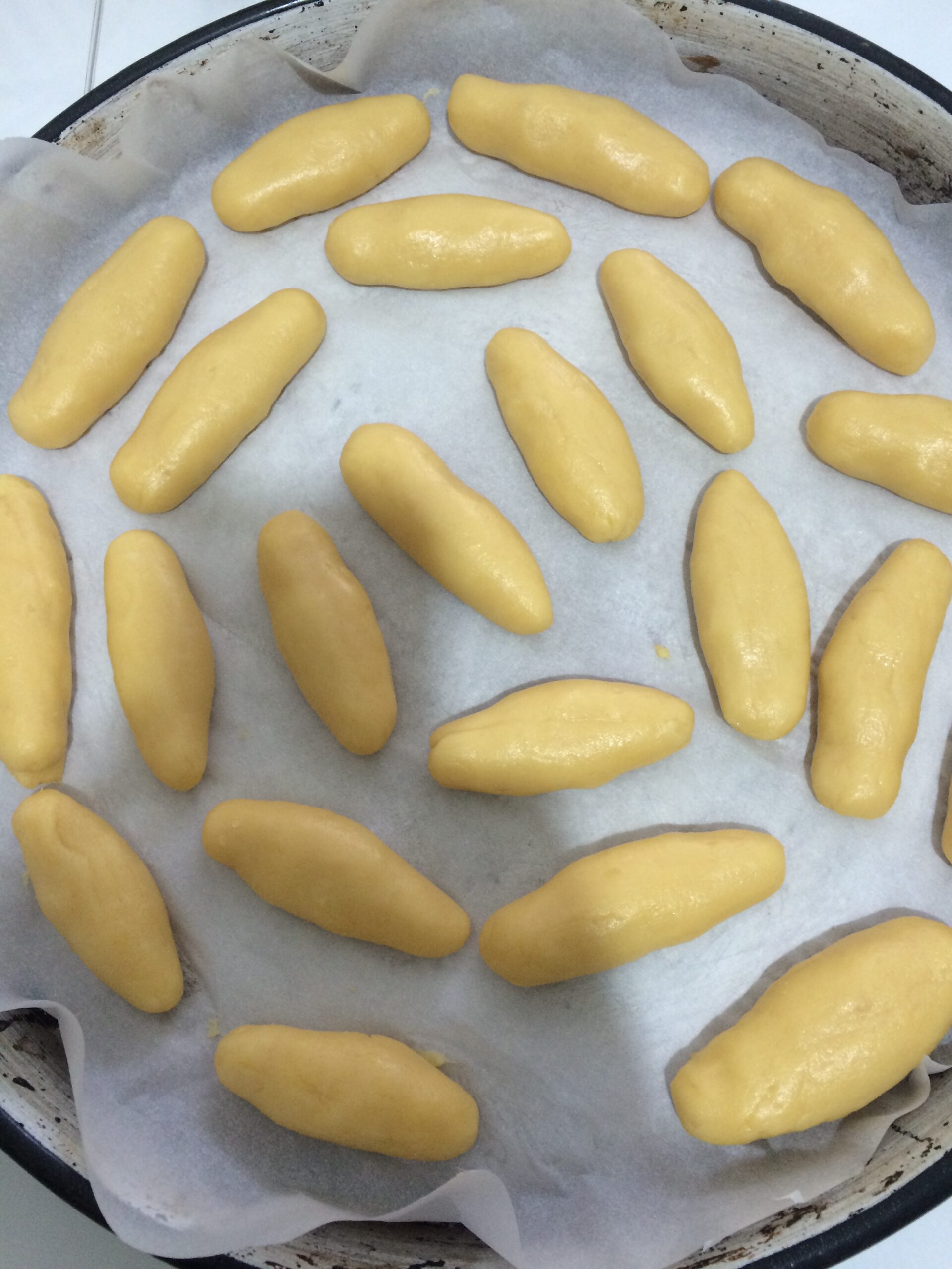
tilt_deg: -74.3
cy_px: 634
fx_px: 1063
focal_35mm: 29
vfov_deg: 61.7
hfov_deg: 48.2
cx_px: 476
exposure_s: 1/33
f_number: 2.2
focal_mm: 4.15
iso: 160
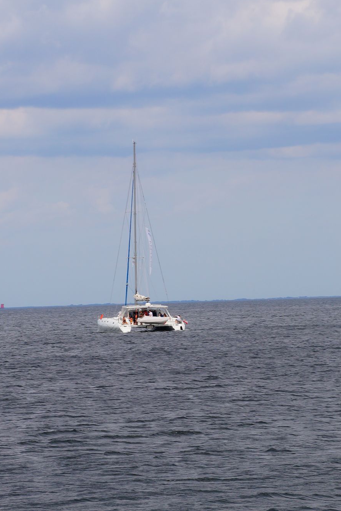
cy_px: 255
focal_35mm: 181
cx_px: 147
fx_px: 2570
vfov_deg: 11.4
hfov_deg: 7.6
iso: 100
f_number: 8
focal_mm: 80
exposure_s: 1/320
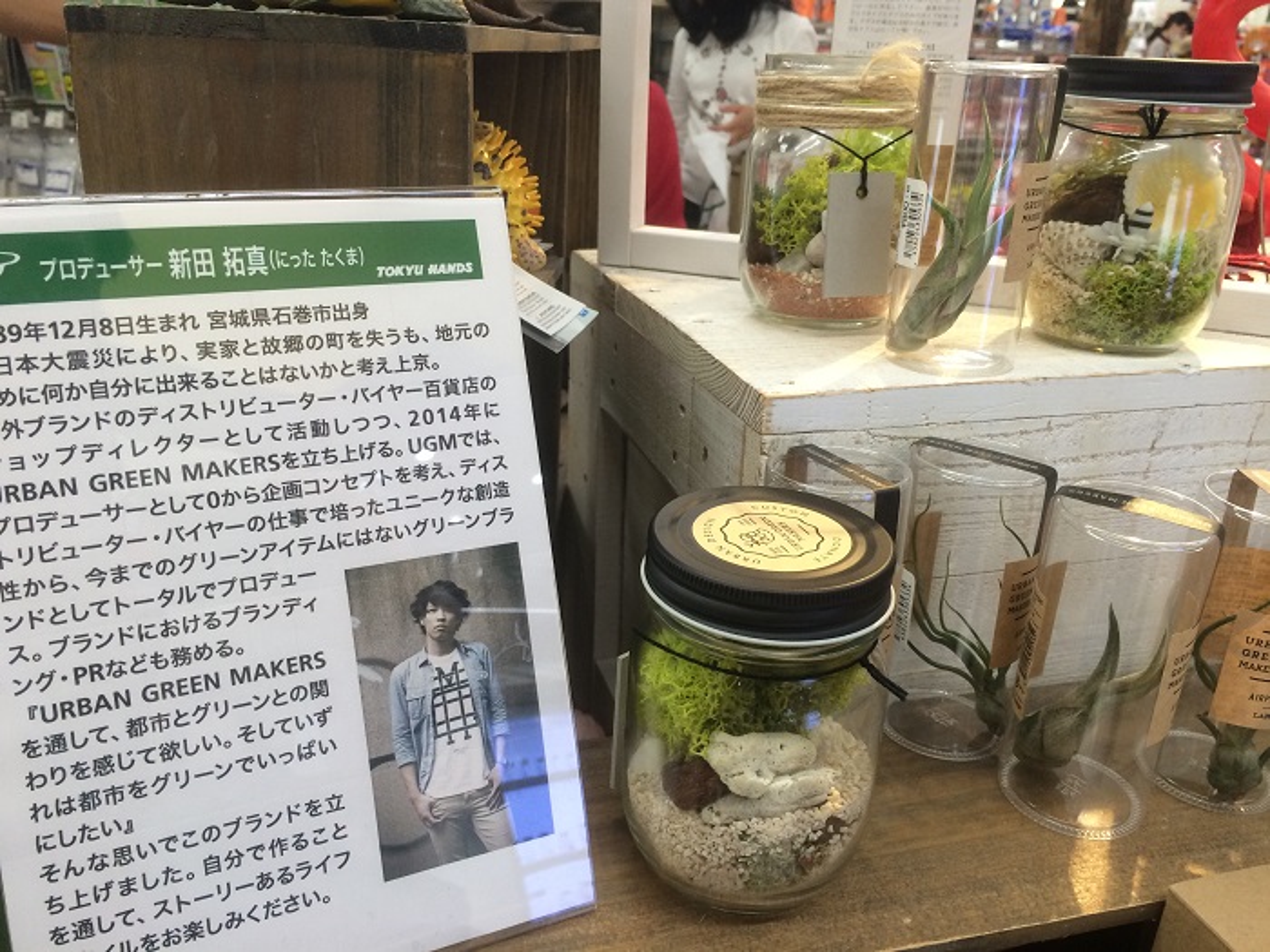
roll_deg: -1.2
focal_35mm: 29
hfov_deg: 61.7
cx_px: 635
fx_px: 1064
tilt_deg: -21.5
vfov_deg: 48.2
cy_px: 476
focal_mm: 4.15
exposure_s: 1/30
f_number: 2.2
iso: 40
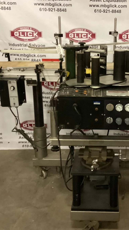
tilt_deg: -18.3
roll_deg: +1.4
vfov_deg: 41.3
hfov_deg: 23.6
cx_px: 103
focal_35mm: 50
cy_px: 111
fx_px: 304
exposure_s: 1/40
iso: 400
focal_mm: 3.3
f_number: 2.4
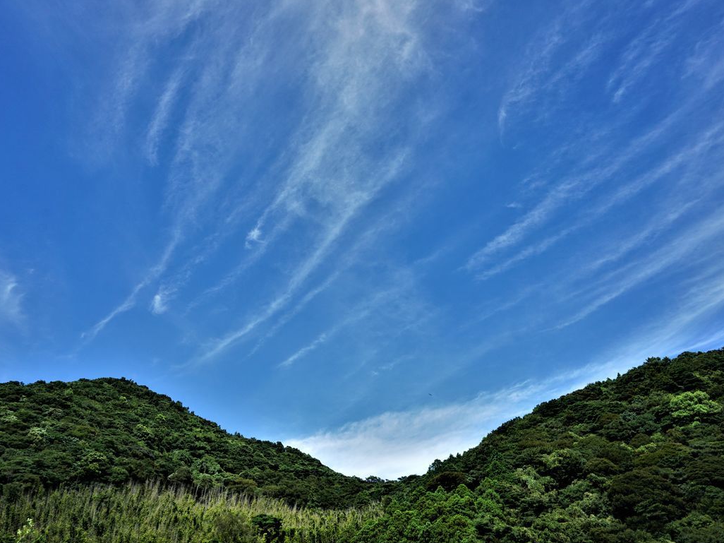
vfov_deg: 51.3
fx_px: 565
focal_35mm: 27
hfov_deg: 65.3
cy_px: 269
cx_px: 372
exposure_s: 1/125
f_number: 11
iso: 100
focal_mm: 16
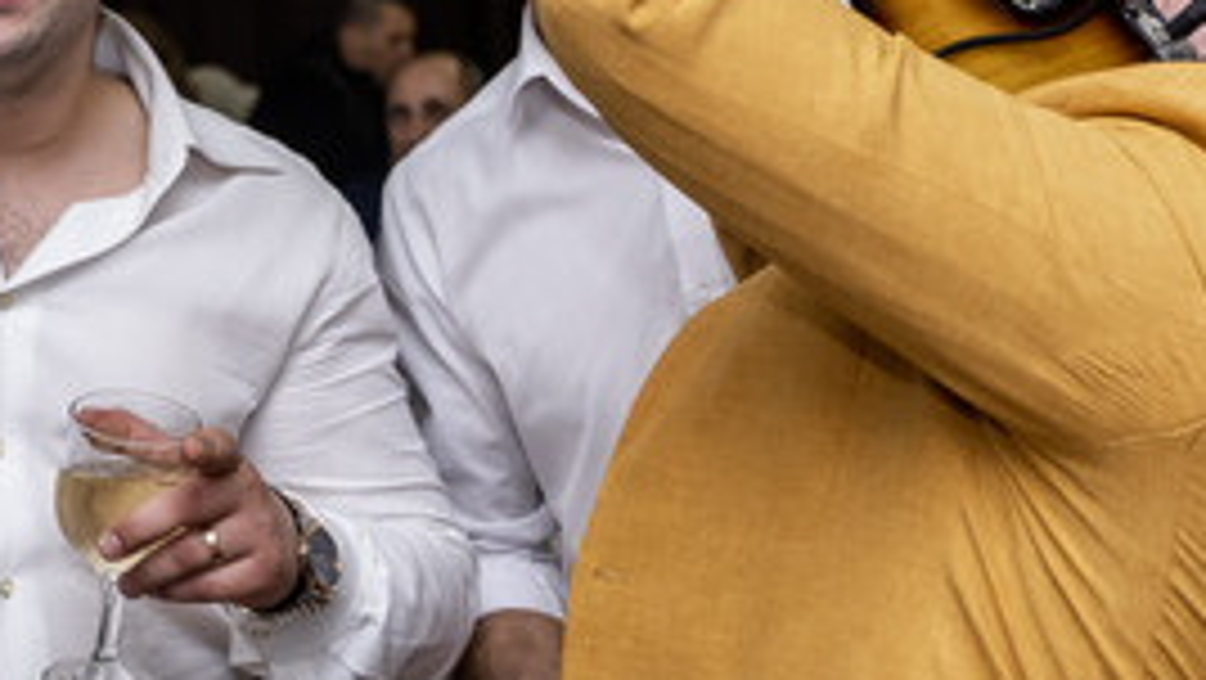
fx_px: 3199
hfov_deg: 20.5
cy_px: 47
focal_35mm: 100
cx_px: -50
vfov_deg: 12.0
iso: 1250
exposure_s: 1/160
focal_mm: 26.6
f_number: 2.8
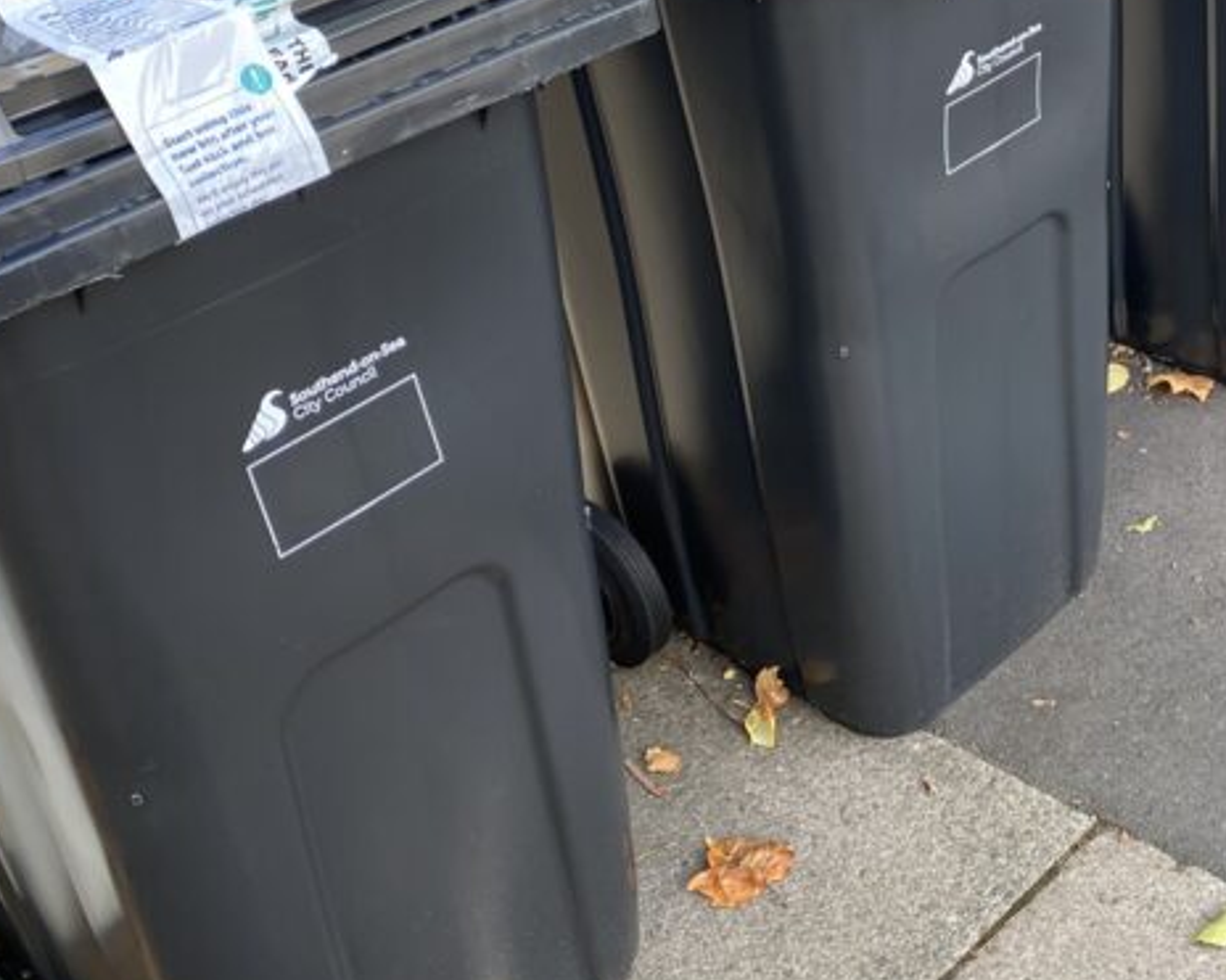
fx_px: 2032
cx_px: 1147
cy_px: 256
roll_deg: +2.0
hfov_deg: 31.7
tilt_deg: -27.1
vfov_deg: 26.8
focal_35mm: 56
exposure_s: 1/121
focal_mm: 4.25
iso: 50
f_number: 1.8
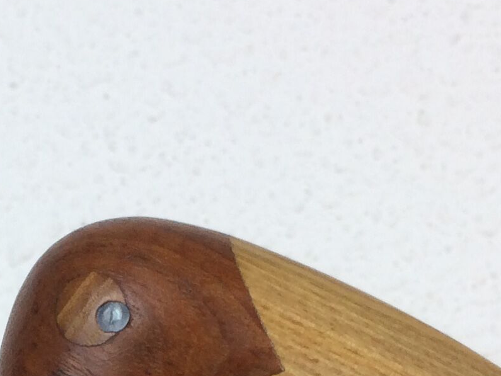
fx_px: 1723
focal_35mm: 119
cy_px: 641
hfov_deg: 16.0
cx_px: -79
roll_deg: -1.3
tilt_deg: -3.2
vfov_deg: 11.7
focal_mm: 4.15
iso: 50
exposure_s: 1/100
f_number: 2.2
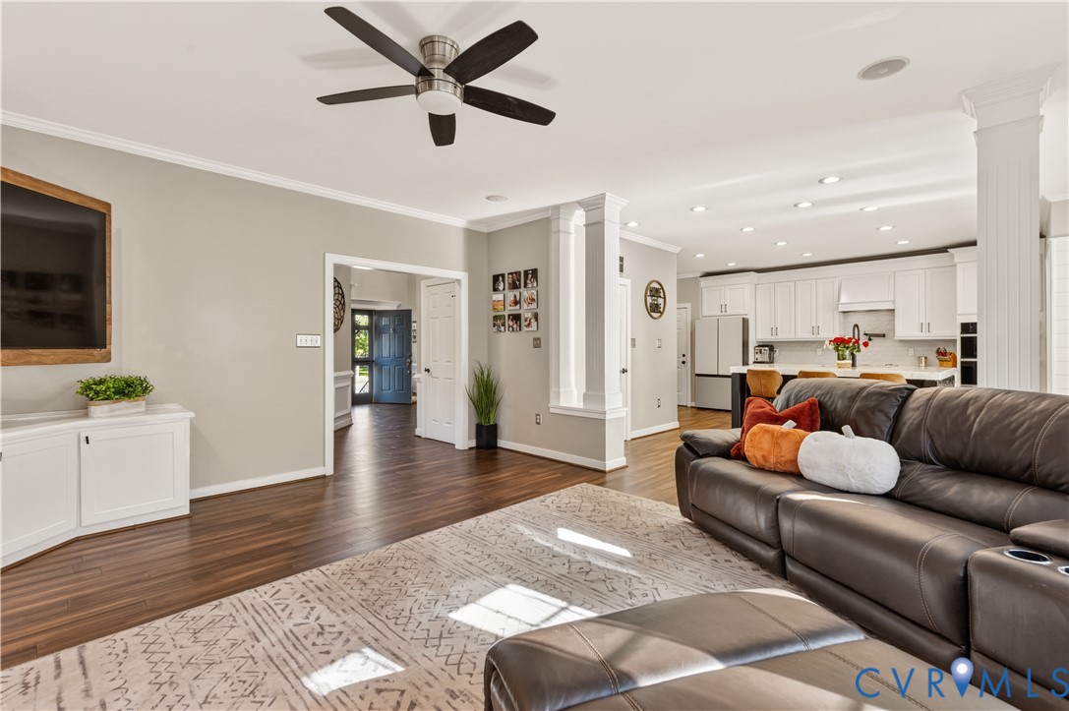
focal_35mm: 16
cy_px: 356
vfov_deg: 73.7
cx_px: 534
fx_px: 475
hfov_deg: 96.8
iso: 1250
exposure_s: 1/8
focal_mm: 16
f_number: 9
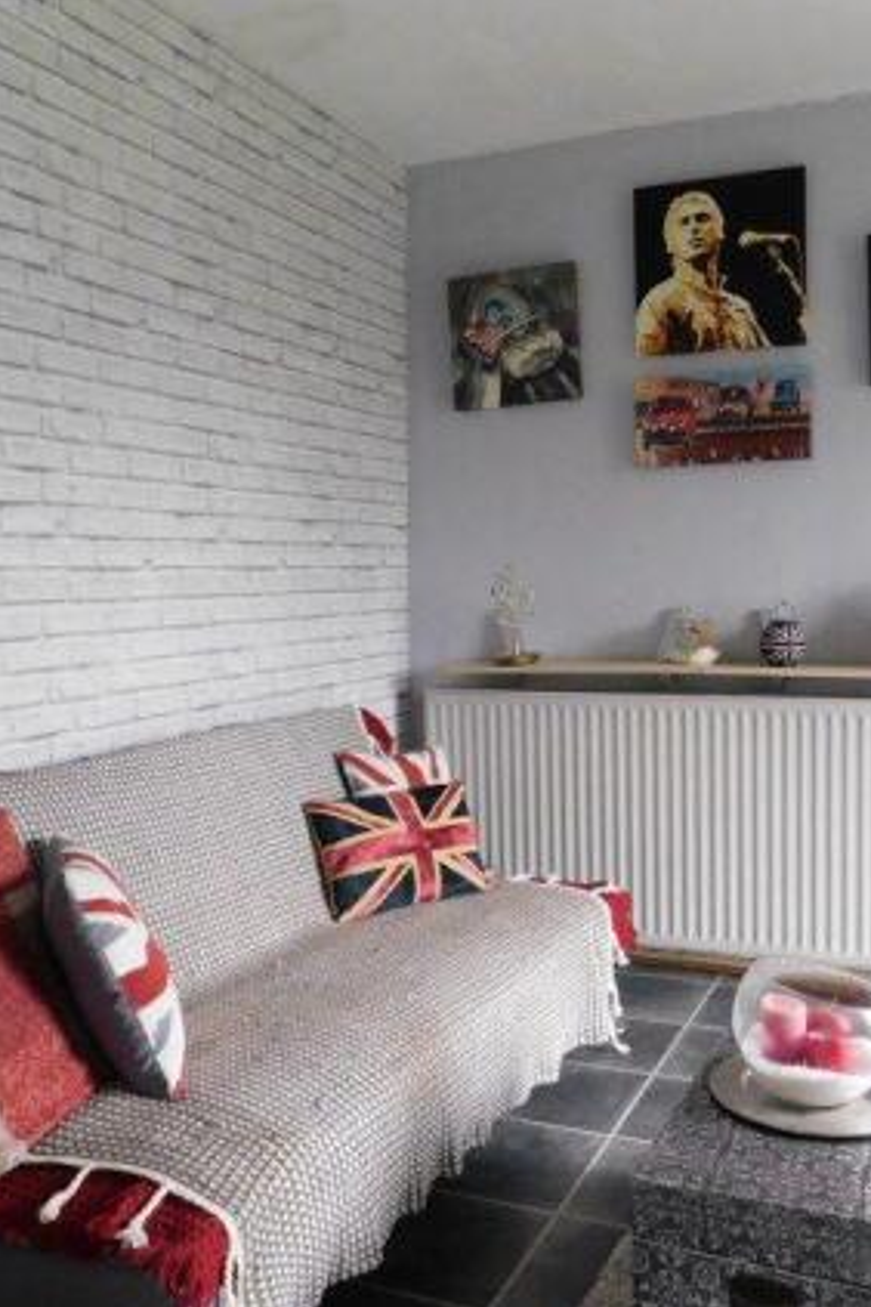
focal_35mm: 33
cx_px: 496
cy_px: 638
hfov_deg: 39.9
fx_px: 1198
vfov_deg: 57.2
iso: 400
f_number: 3
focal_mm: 4
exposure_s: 1/8
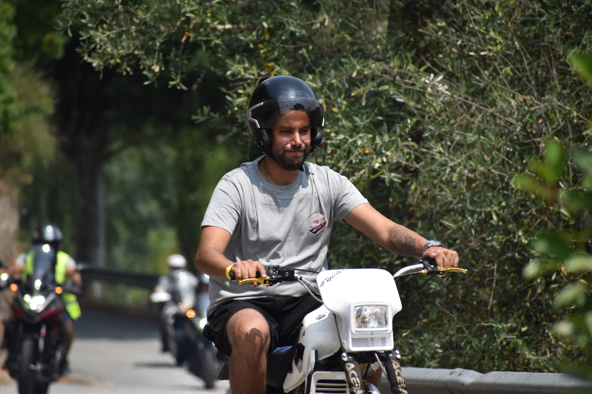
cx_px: 296
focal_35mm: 375
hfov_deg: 5.5
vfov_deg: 3.7
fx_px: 6166
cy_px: 197
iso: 400
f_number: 7.1
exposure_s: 1/1600
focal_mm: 250
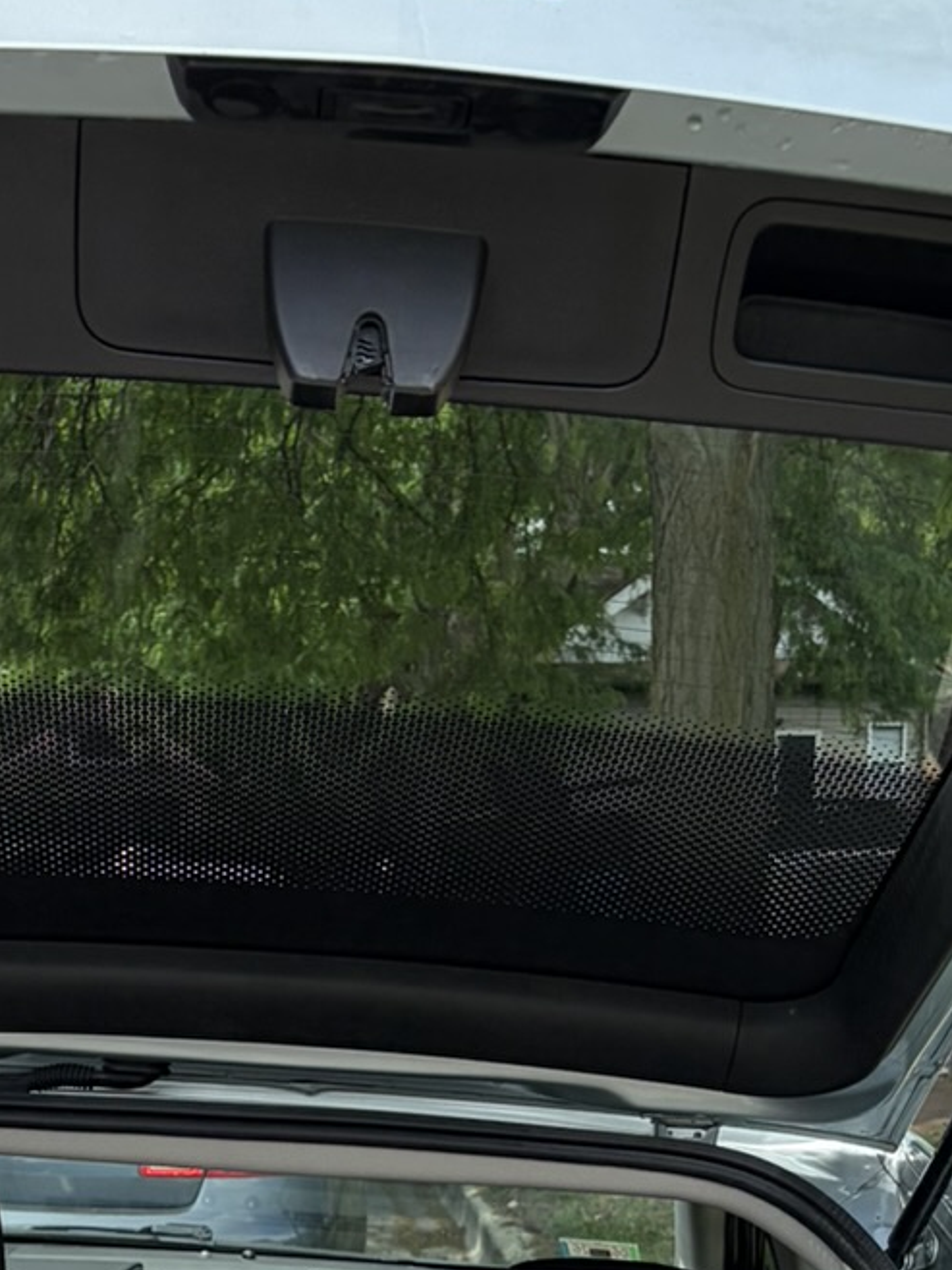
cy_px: 1465
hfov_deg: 18.1
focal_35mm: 81
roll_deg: +0.5
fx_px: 2969
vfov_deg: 22.5
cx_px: 228
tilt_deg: -12.1
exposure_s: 1/1311
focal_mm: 5.96
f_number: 1.6
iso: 64
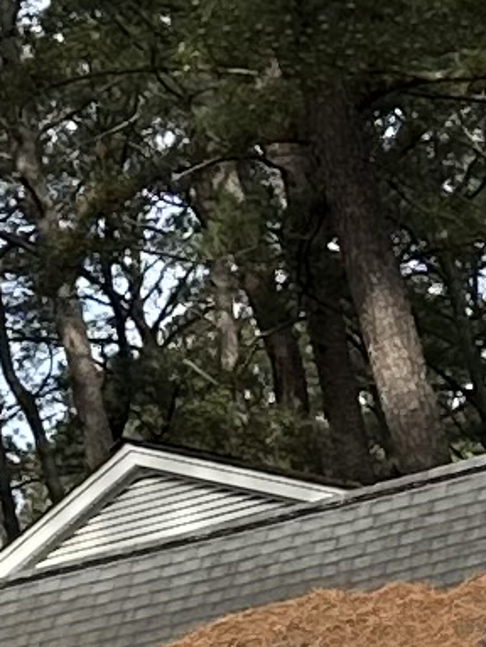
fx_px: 4717
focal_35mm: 252
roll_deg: +7.7
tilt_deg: +14.8
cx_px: -1504
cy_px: 199
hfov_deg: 5.2
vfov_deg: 7.9
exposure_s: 1/1613
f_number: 1.78
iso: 80
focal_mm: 6.86
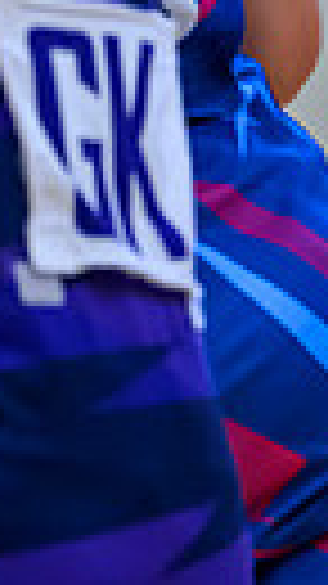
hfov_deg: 1.1
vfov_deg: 2.0
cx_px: -1094
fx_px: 17015
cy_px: 112
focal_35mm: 1099
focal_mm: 200
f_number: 3.2
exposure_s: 1/1000
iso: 4000
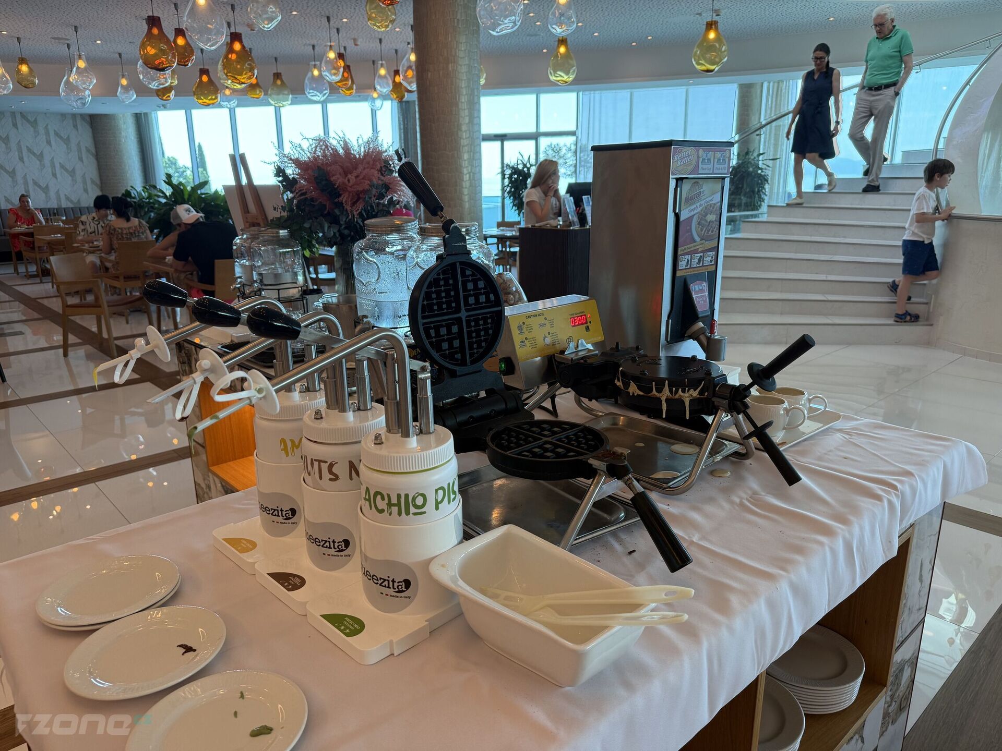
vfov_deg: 56.8
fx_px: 695
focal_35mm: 24
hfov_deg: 71.6
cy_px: 376
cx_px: 501
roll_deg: +0.5
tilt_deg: -14.6
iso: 125
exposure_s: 1/100
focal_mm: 6.76
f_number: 1.78
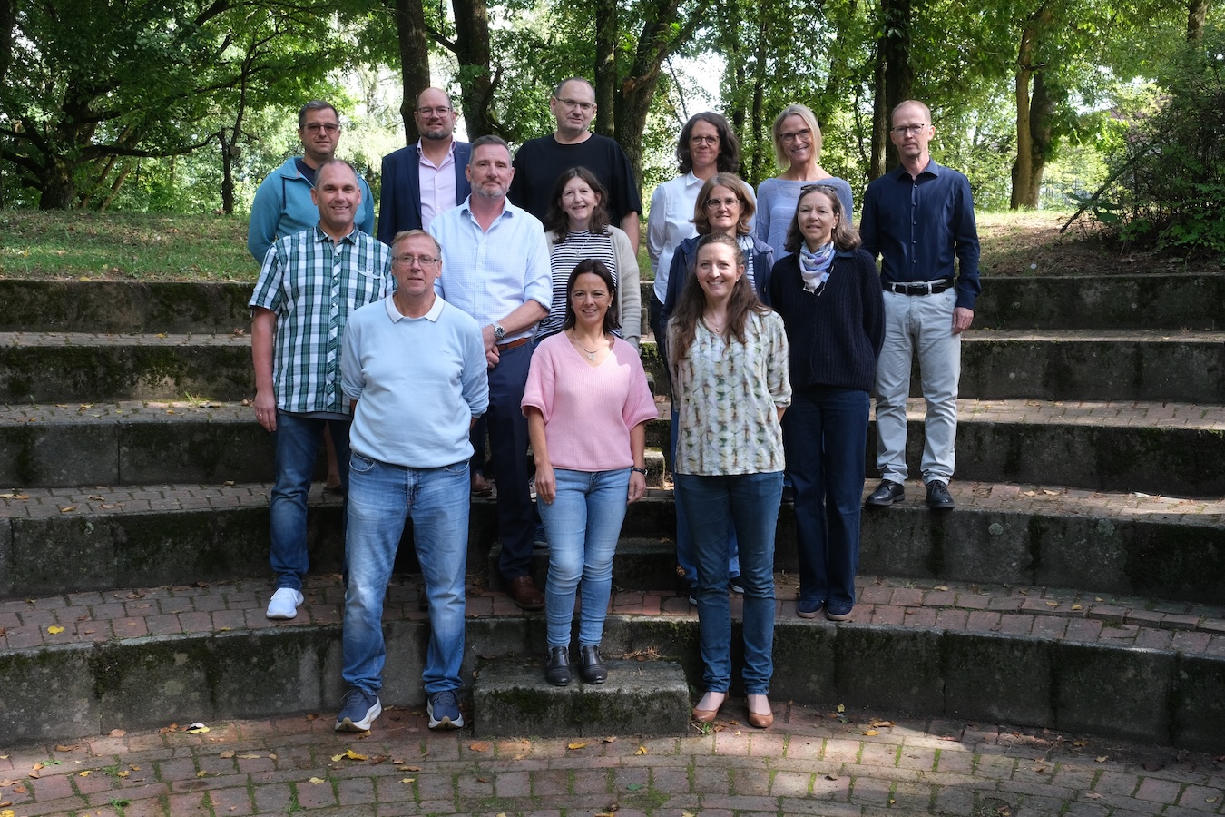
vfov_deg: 34.2
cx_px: 612
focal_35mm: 39
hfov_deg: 49.6
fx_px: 1327
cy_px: 408
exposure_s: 1/100
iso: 800
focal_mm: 25.7
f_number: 8
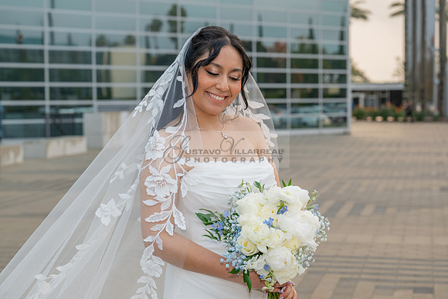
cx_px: 215
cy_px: 173
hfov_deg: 25.1
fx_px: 1007
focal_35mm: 81
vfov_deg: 16.9
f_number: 5
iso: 500
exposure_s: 1/160
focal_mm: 70
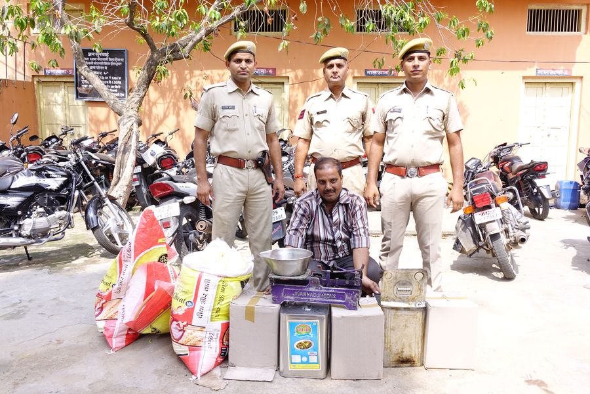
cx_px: 295
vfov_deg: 45.0
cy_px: 197
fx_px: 475
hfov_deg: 63.7
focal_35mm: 29
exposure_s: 1/100
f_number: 5.6
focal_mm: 10.7
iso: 100
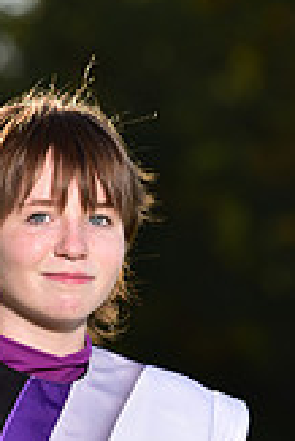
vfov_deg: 2.9
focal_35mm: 713
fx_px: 8745
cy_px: 528
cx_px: 34
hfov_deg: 1.9
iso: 80
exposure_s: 1/250
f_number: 5.6
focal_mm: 200
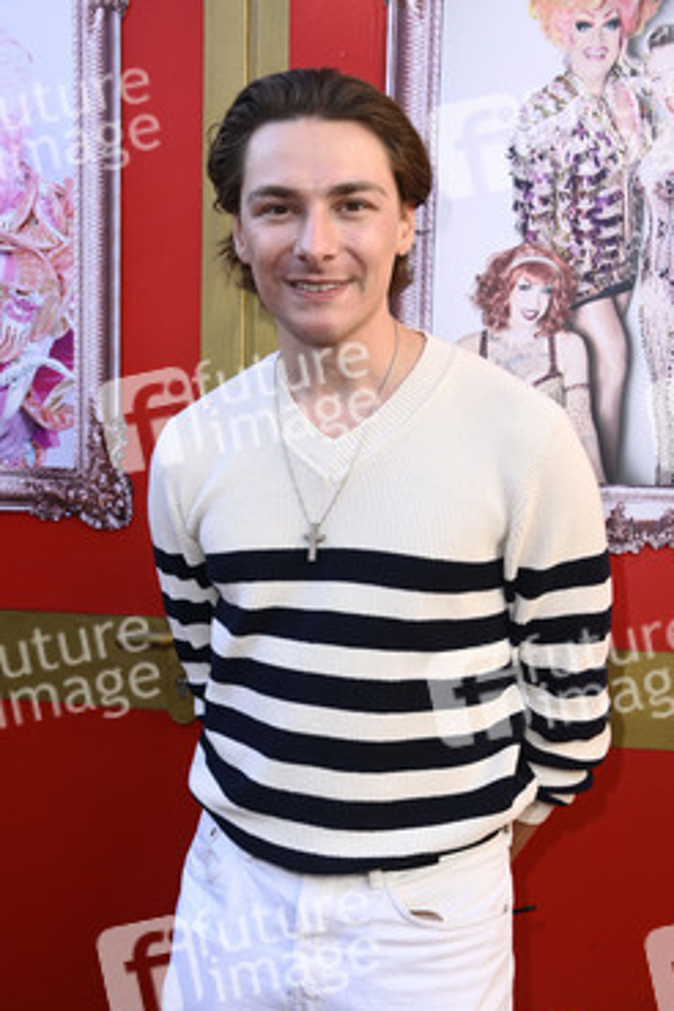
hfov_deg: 34.2
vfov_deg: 49.5
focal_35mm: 39
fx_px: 1095
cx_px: 318
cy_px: 545
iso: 640
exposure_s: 1/320
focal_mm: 36
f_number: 6.3
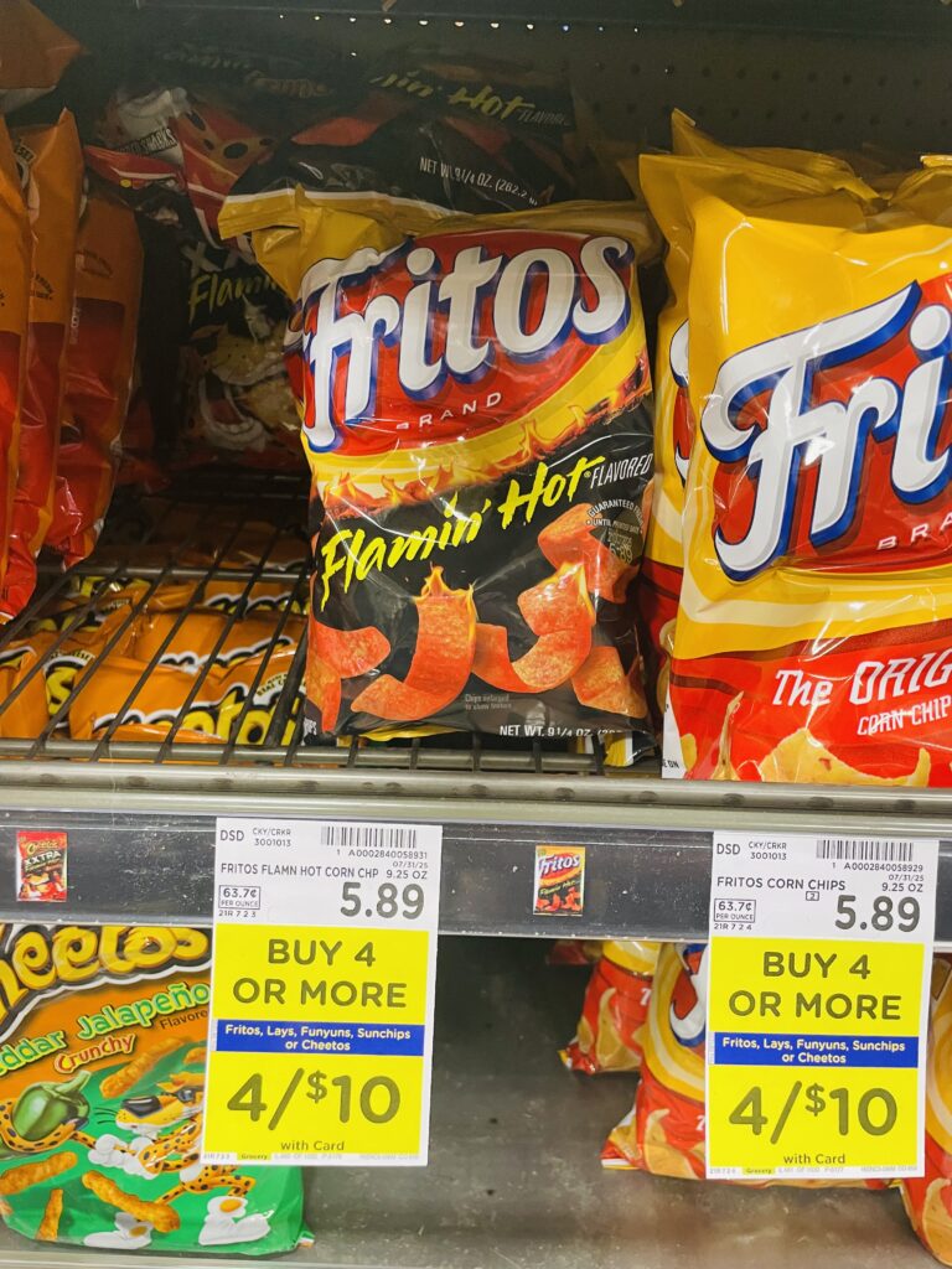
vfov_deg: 67.3
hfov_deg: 53.1
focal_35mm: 26
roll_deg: -2.8
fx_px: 953
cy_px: 634
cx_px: 476
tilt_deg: -30.0
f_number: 1.6
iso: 160
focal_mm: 4.2
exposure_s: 1/60
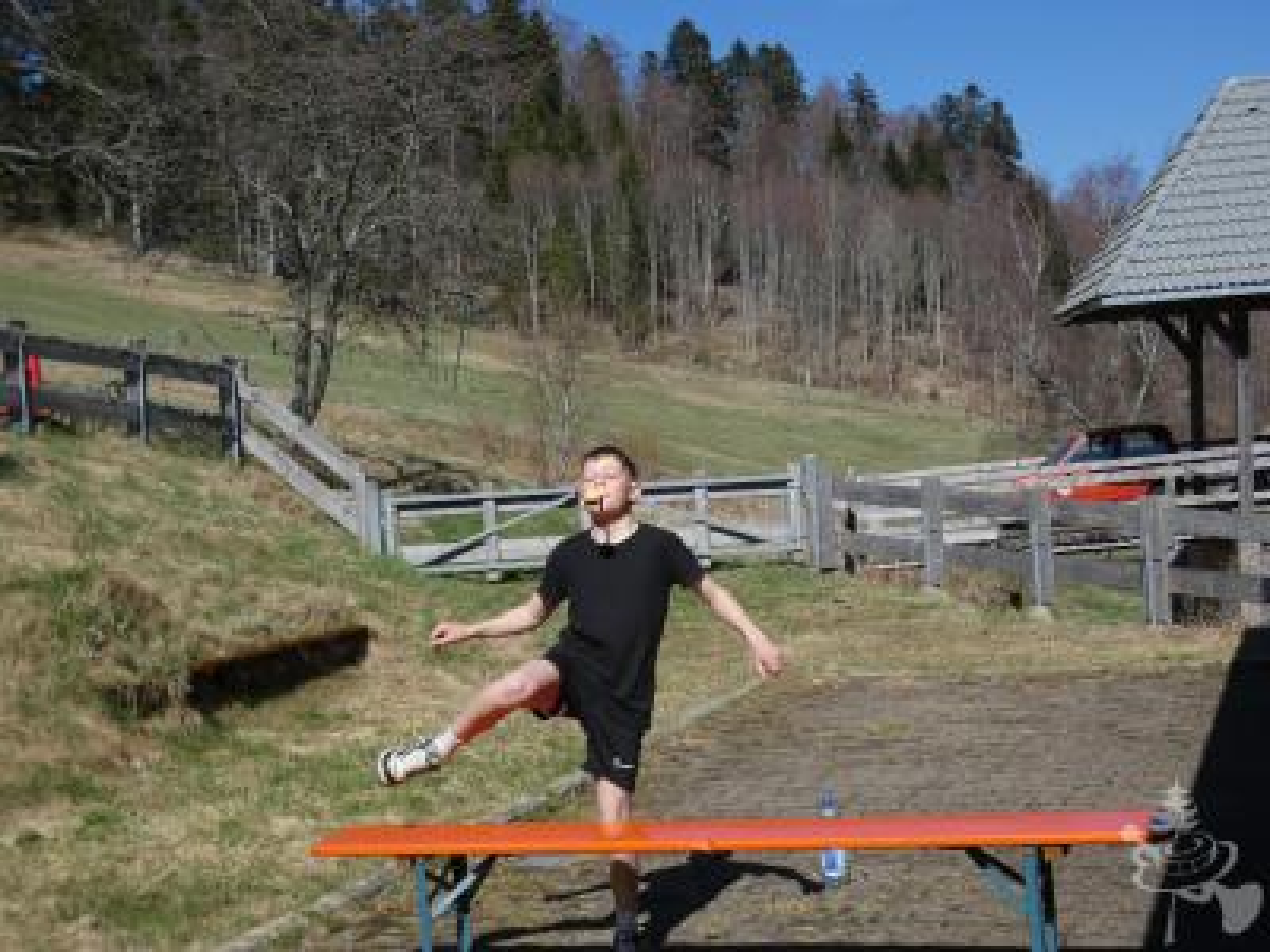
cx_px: 635
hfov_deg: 38.2
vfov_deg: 29.1
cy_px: 476
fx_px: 1834
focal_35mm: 50
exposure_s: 1/1000
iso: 80
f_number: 3.9
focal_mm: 9
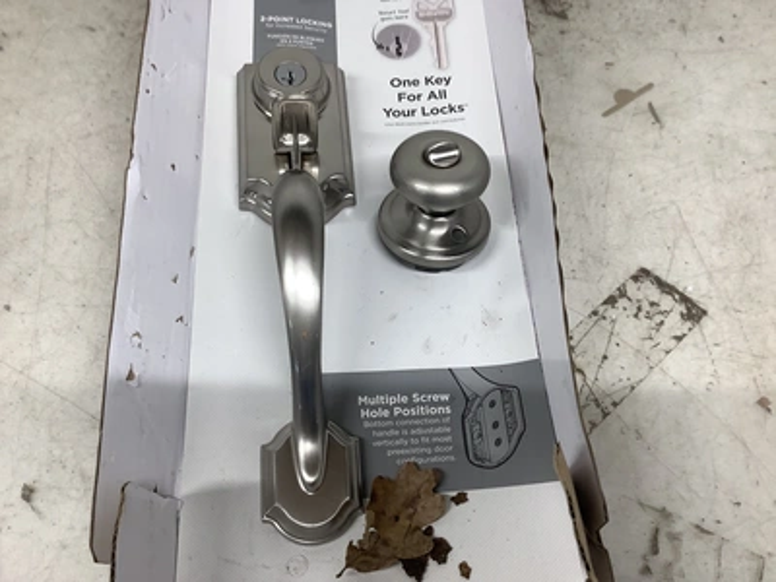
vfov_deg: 45.4
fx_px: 695
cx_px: 388
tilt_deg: -60.3
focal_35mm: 31
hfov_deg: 58.4
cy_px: 291
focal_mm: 3.3
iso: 64
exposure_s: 1/120
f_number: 2.4
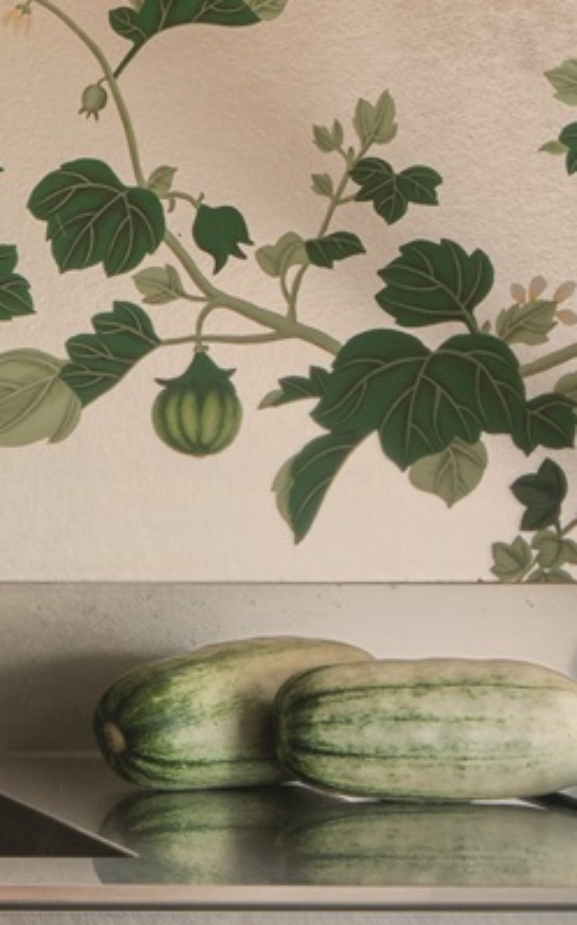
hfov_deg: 5.3
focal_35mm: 229
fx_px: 5768
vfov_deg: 9.1
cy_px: 199
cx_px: -1376
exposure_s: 1/2
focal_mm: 35
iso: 250
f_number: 13
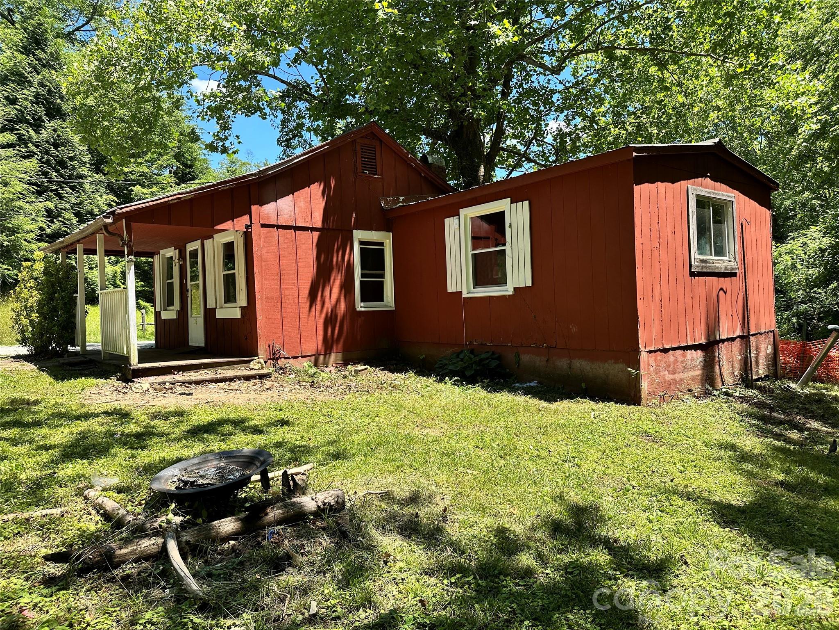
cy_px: 315
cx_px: 420
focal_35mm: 24
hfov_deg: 71.6
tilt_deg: -1.1
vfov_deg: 56.8
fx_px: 582
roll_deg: +1.1
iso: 80
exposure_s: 1/1473
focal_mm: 6.86
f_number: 1.78
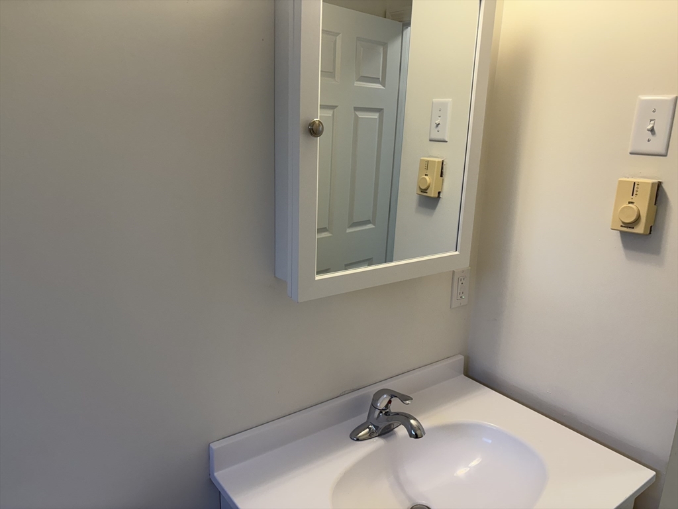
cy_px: 254
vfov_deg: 53.1
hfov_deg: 67.3
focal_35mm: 26
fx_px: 509
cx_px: 339
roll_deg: -1.6
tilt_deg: -12.9
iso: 80
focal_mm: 5.96
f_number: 1.6
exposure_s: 1/120
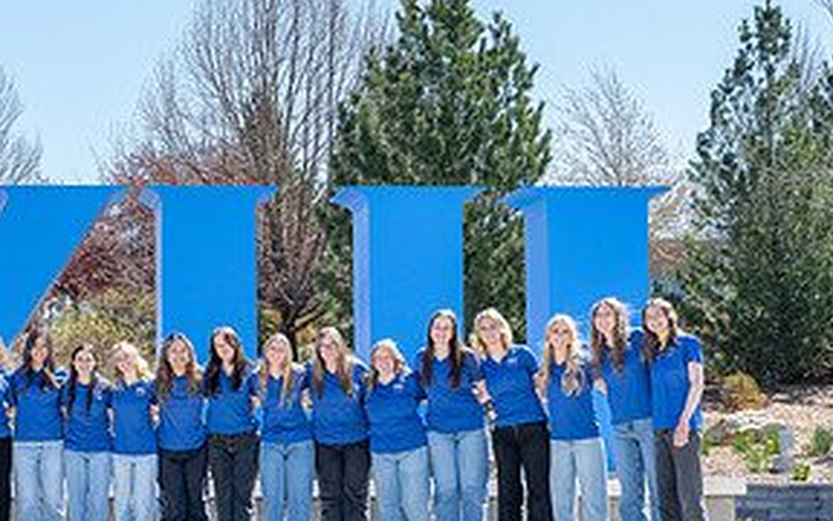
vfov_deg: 15.9
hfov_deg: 24.5
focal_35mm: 82
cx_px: 85
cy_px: 387
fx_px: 1862
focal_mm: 32
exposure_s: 1/320
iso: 100
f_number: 4.5
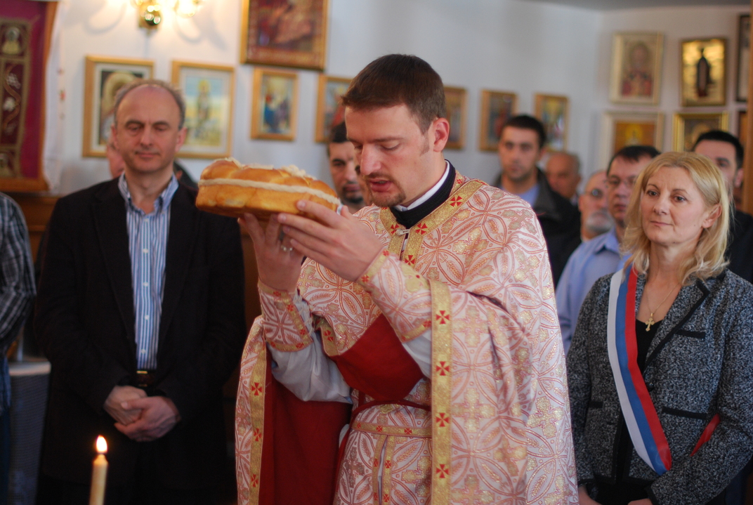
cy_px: 252
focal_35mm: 75
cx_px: 376
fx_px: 1572
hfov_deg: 26.9
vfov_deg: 18.3
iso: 400
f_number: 1.4
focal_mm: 50
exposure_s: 1/100
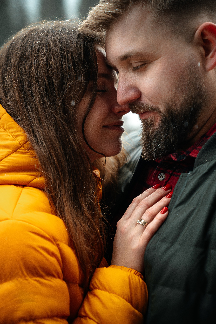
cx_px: 108
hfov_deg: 19.5
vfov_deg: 28.8
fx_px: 630
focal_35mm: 70
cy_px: 162
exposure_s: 1/200
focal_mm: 70
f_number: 3.5
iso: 640
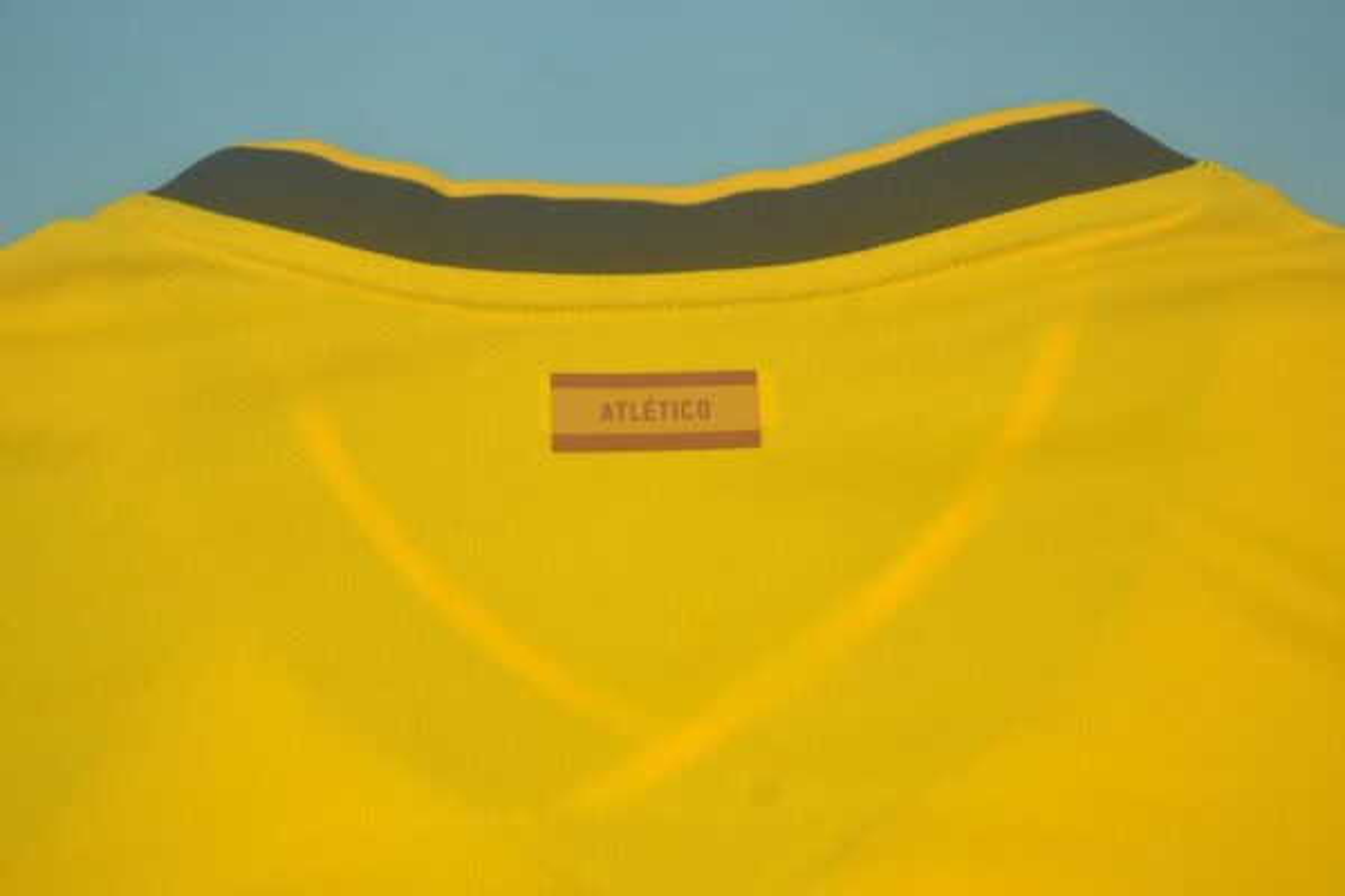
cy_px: 448
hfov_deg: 33.4
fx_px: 2241
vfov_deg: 22.6
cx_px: 672
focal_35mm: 60
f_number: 5.3
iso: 200
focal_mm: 40
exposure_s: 1/80
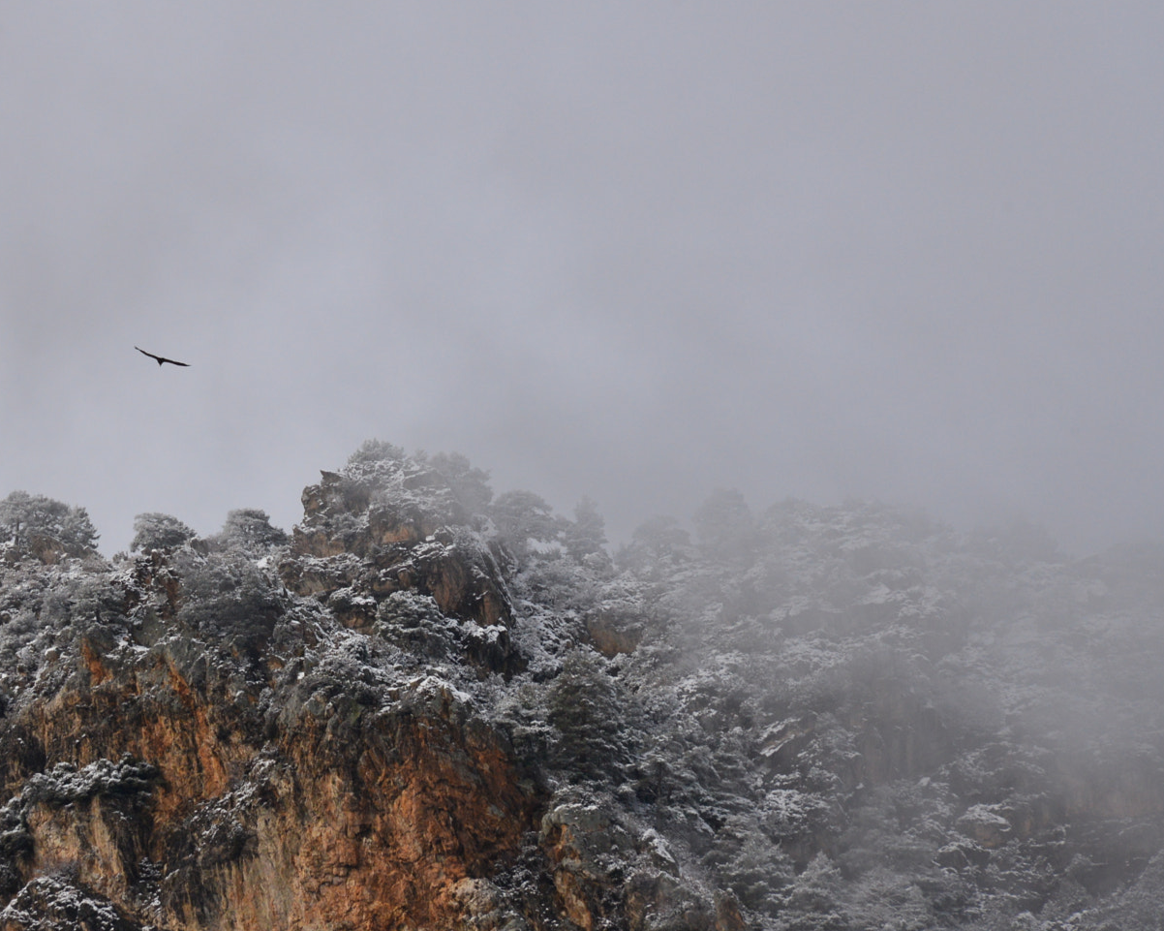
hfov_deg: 4.0
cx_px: 210
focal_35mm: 480
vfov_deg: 3.2
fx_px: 16532
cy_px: 330
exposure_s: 1/1250
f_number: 13
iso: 1000
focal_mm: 300
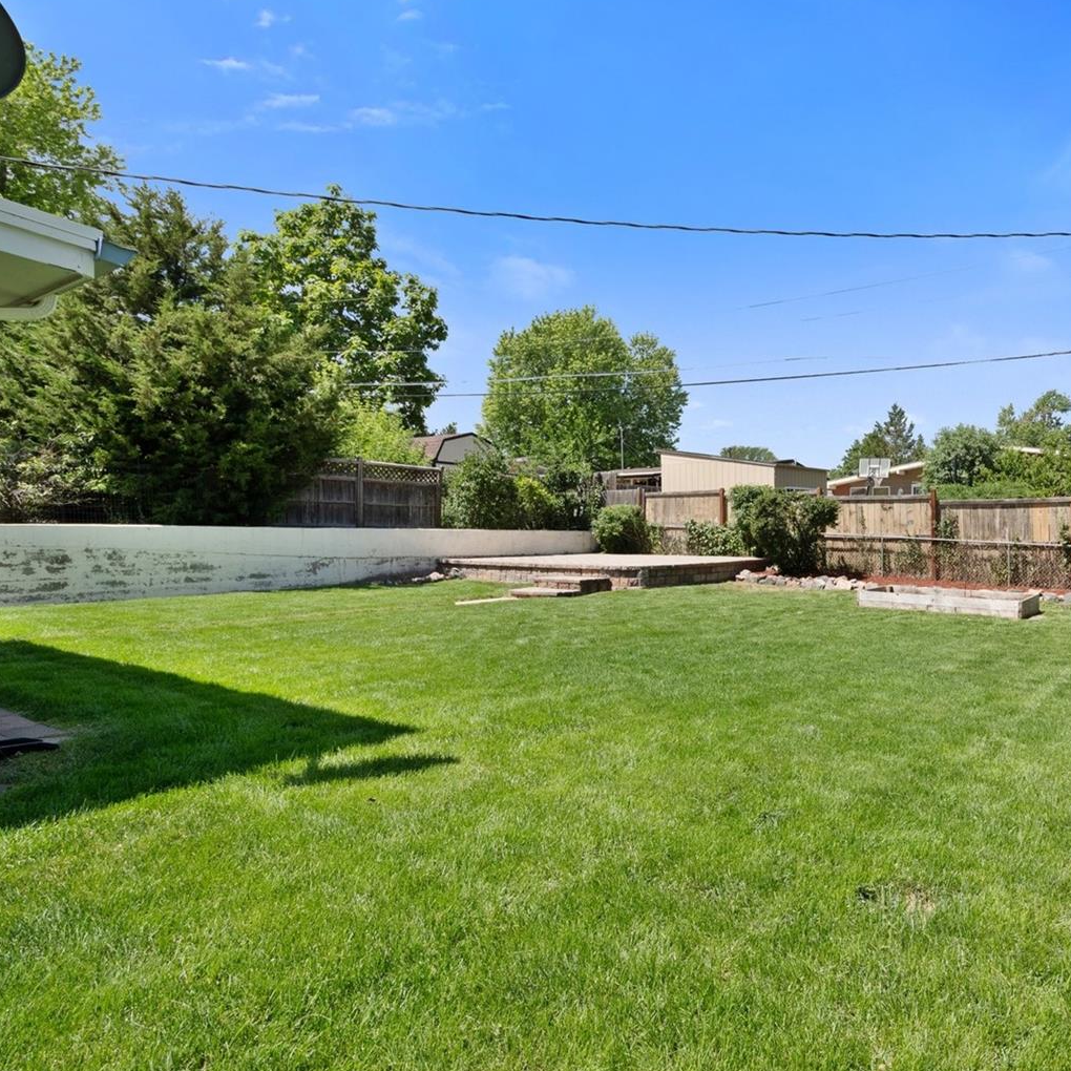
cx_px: 766
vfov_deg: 74.8
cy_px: 528
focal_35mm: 20
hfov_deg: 71.1
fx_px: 700
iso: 400
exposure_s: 1/320
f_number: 8
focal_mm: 10
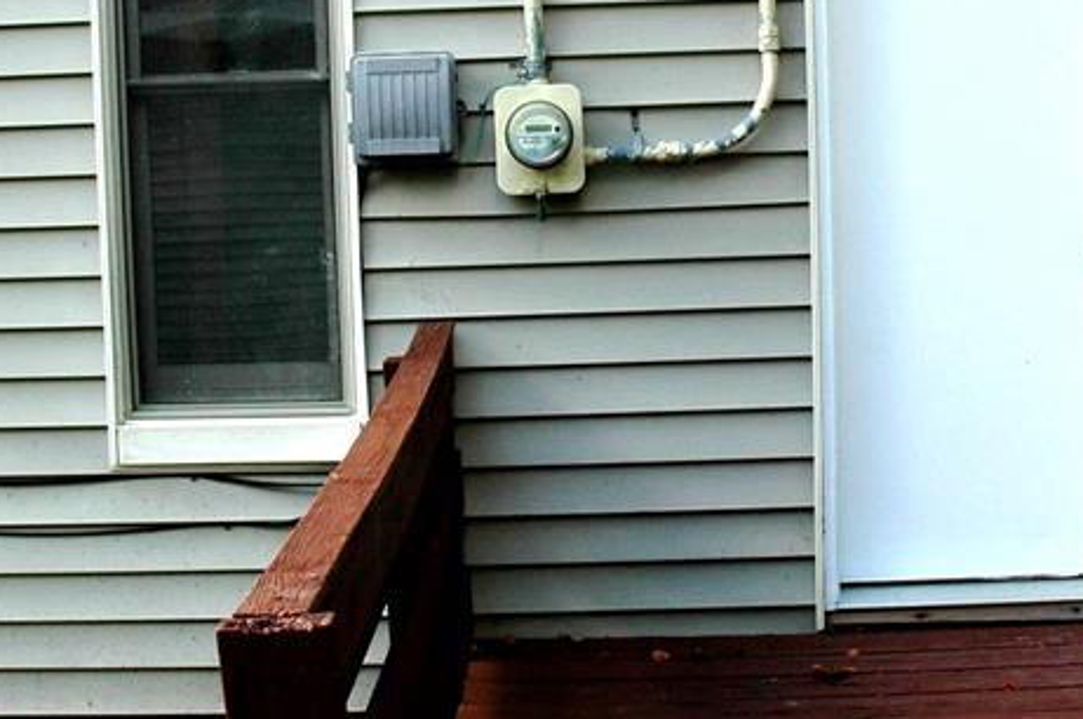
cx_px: 514
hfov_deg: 33.4
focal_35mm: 60
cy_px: 223
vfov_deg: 22.4
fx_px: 1802
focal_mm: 18
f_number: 6.3
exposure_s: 1/160
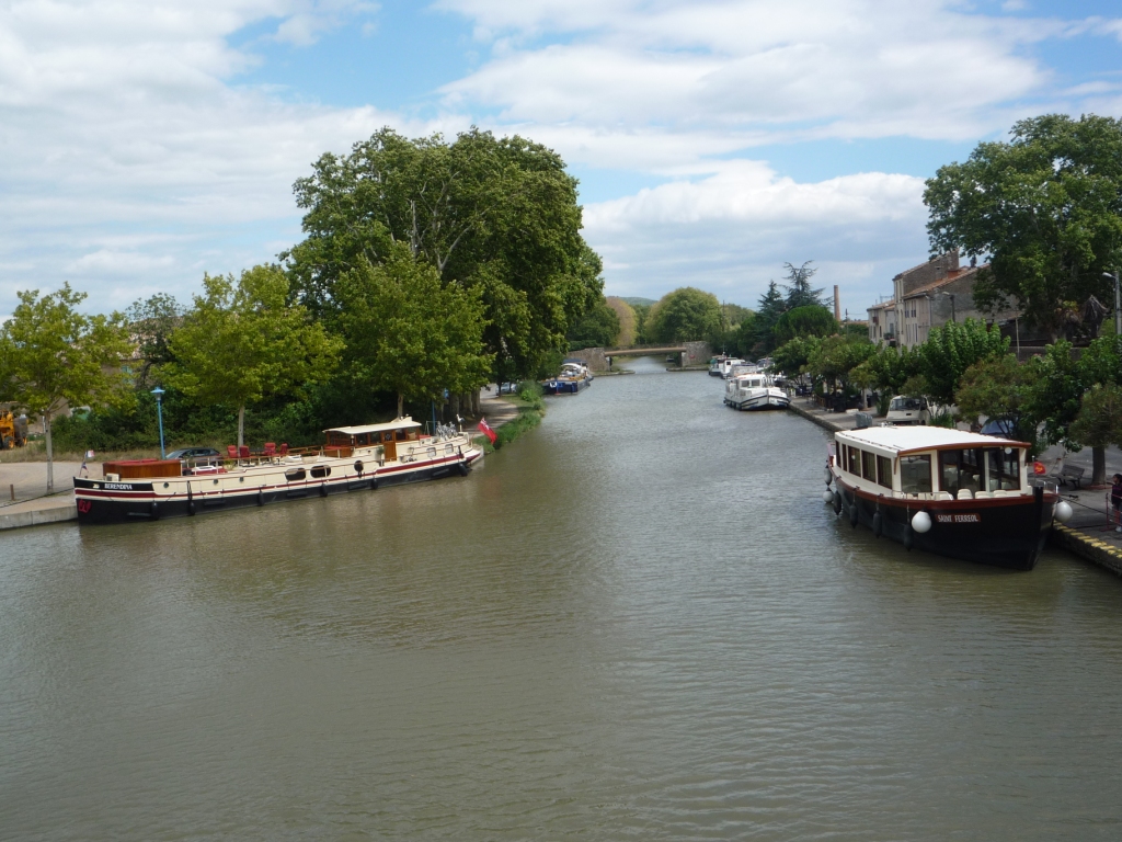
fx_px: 1199
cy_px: 421
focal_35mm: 37
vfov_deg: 38.7
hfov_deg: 50.1
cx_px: 561
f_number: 5.6
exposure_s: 1/400
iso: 100
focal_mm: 6.5
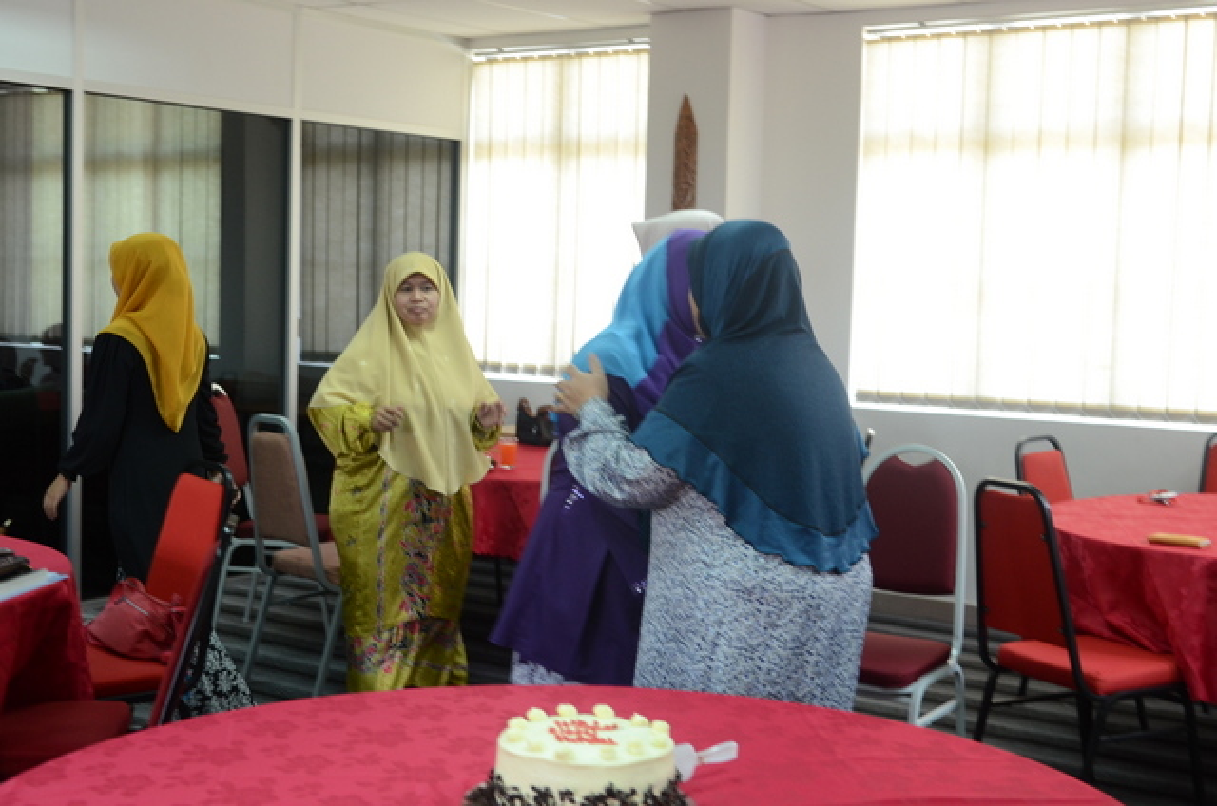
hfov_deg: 41.2
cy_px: 403
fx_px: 1619
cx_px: 608
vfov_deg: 28.0
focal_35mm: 48
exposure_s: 1/60
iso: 800
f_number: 4
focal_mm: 32
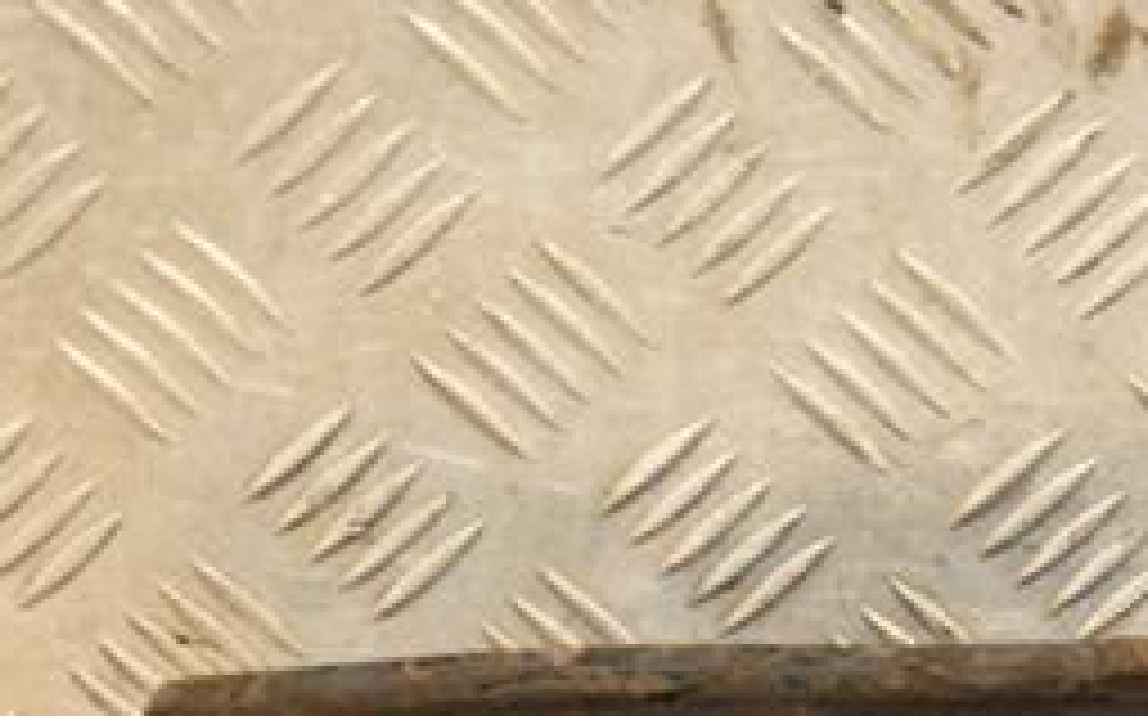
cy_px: 603
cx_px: 1004
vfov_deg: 5.9
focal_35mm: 223
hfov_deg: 9.4
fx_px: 6972
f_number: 5.3
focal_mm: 62
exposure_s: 1/125
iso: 800
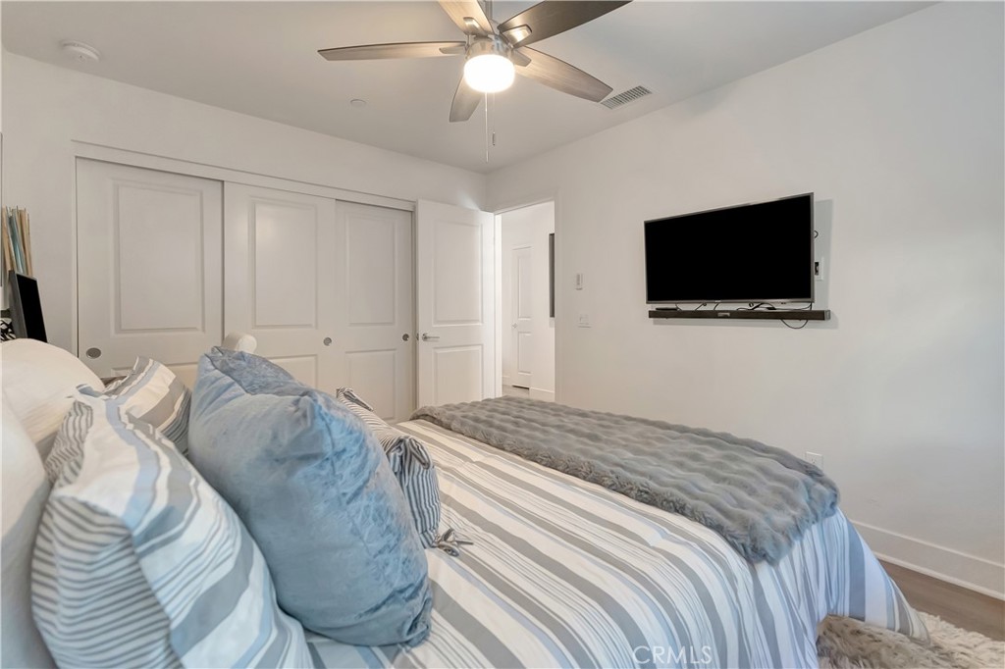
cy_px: 334
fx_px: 419
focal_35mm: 15
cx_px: 502
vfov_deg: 77.3
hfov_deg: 100.4
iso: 1250
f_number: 2.8
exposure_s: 1/320
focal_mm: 10
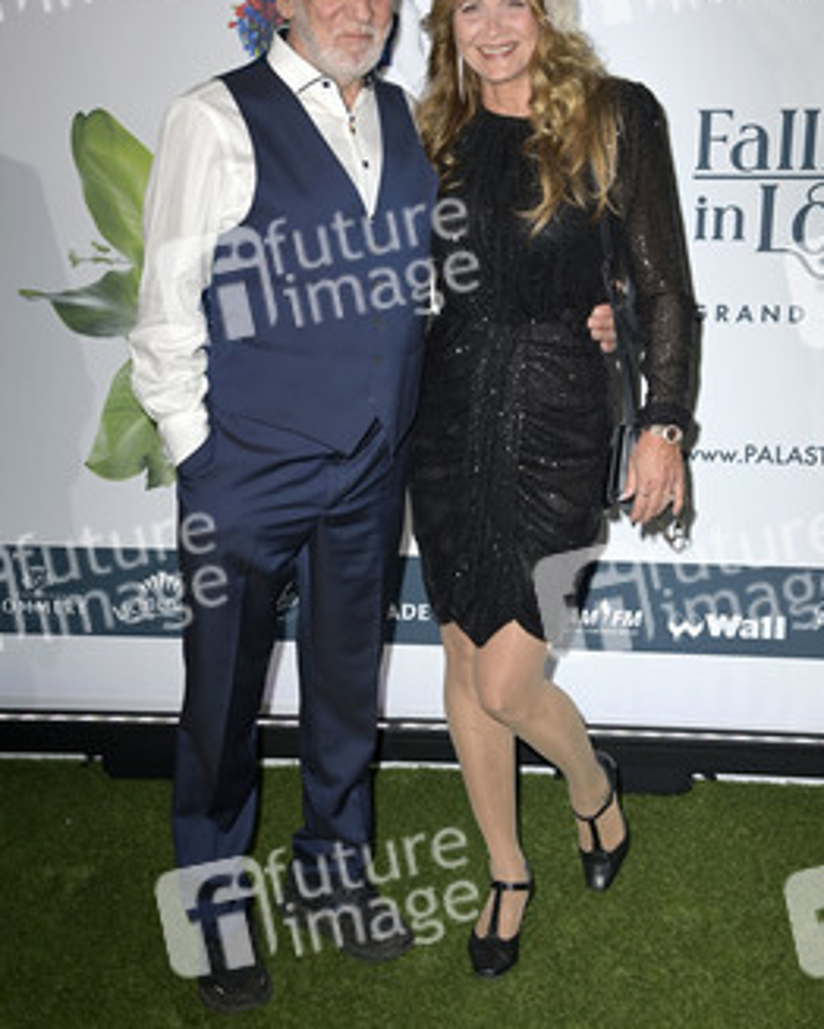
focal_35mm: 55
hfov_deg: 27.6
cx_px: 409
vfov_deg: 34.1
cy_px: 431
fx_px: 1675
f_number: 6.3
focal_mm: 48
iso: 640
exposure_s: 1/250
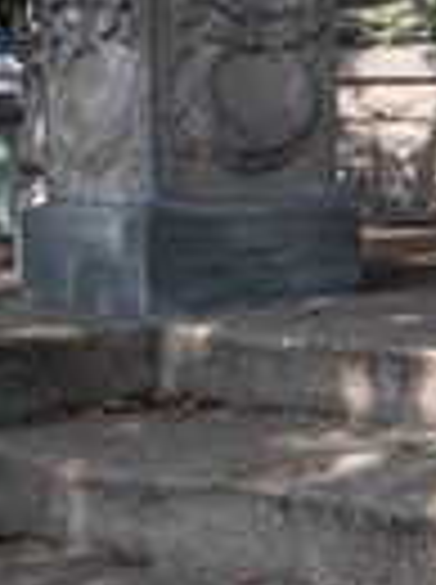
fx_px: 1281
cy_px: 160
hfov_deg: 14.2
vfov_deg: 25.5
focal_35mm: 76
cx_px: 1002
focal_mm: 16
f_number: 11
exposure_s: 1/1000
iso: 400
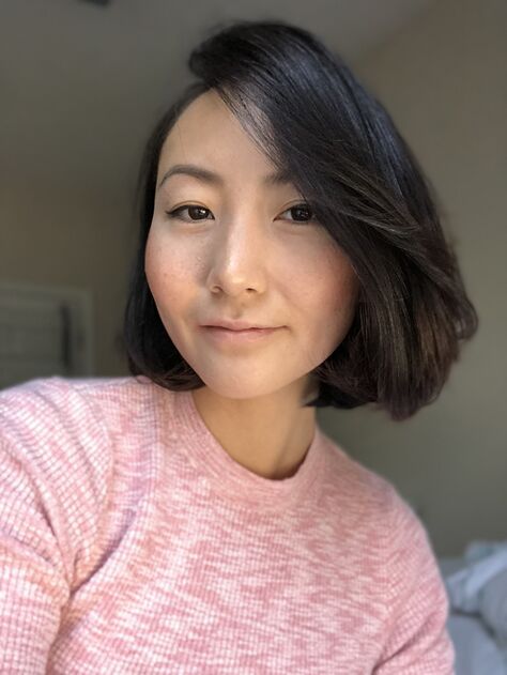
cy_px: 338
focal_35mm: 32
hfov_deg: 44.2
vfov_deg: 56.8
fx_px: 624
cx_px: 254
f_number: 2.2
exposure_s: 1/30
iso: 160
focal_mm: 2.87
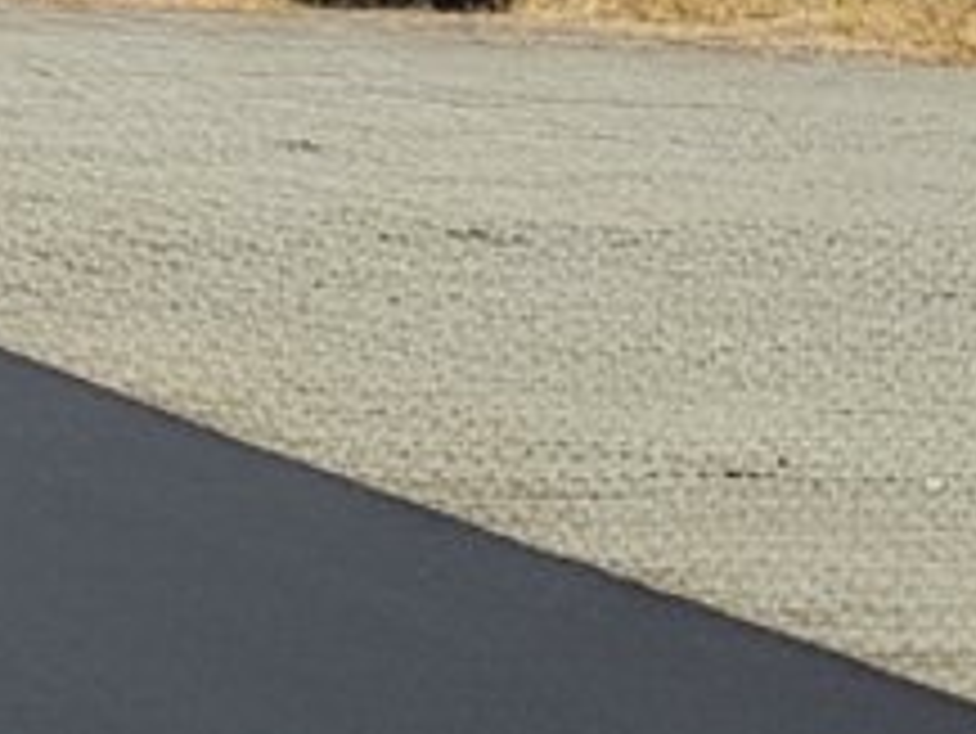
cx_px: -1021
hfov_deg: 13.2
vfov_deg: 11.3
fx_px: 3583
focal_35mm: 127
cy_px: -342
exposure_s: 1/1354
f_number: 1.8
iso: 99
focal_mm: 6.4
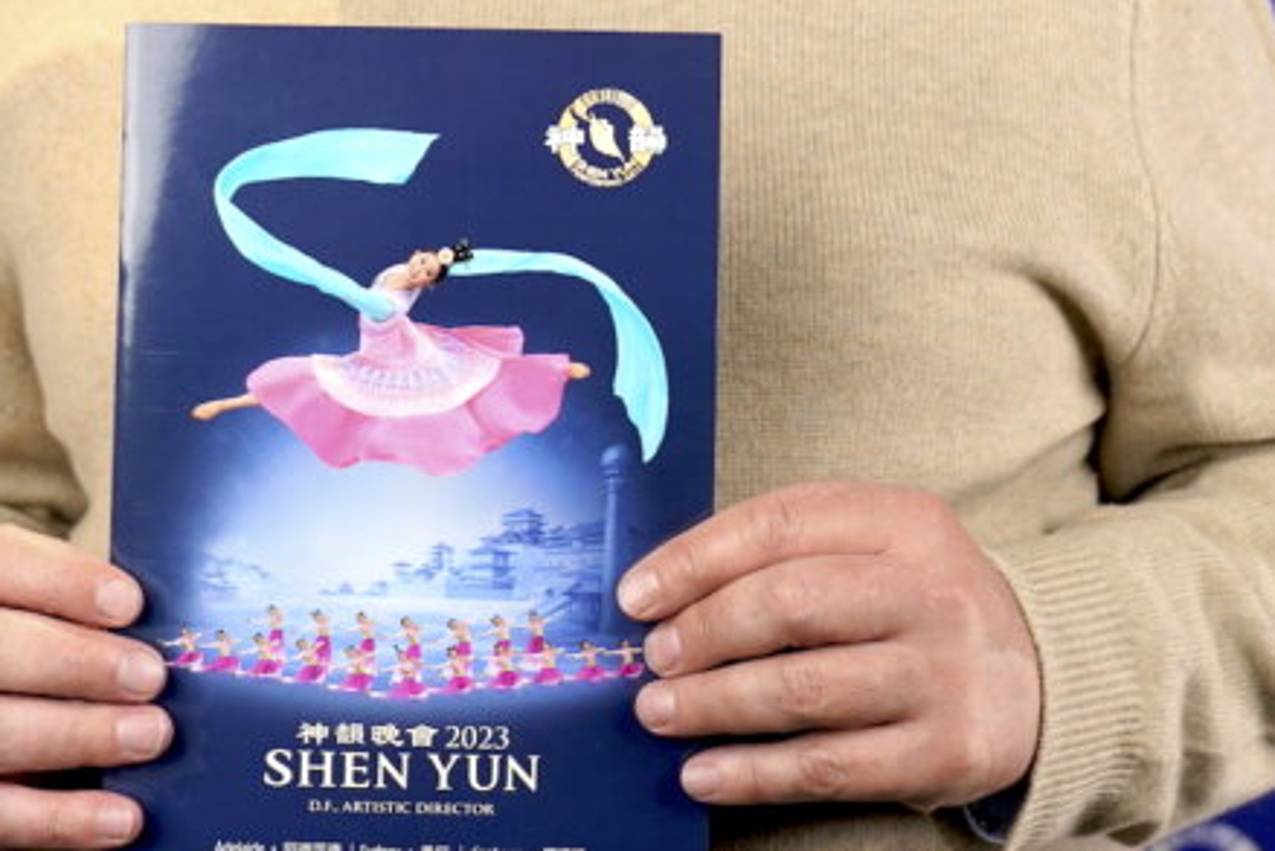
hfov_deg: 22.4
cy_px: -151
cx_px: 584
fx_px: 3224
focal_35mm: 91
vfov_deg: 14.6
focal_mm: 37
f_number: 4.5
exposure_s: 1/60
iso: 640
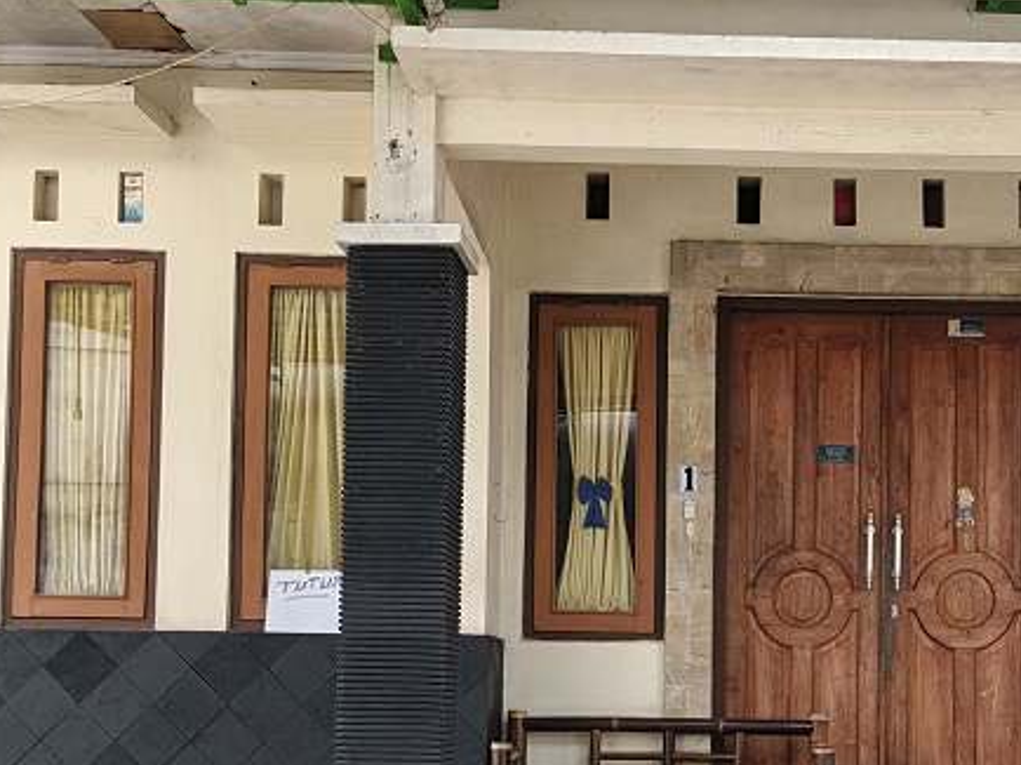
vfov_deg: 27.0
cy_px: 612
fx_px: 1562
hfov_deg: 35.6
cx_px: 732
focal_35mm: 53
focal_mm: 5.56
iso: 193
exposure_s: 1/100
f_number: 1.8
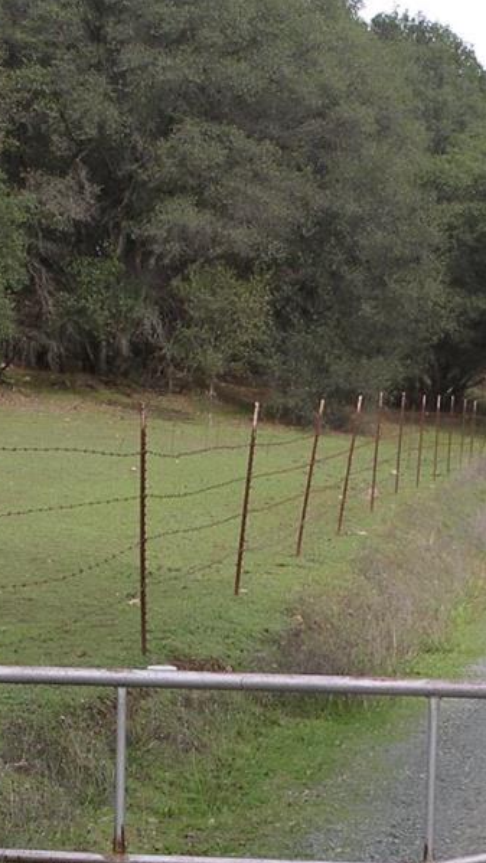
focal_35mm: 101
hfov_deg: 11.8
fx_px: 2314
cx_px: 554
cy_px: 624
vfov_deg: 21.0
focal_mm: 7.8
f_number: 4
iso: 80
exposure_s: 1/200
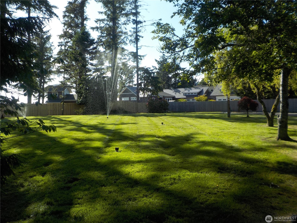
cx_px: 148
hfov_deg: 60.0
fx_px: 257
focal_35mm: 30
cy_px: 112
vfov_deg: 46.8
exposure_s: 1/800
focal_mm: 4.1
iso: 125
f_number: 3.3
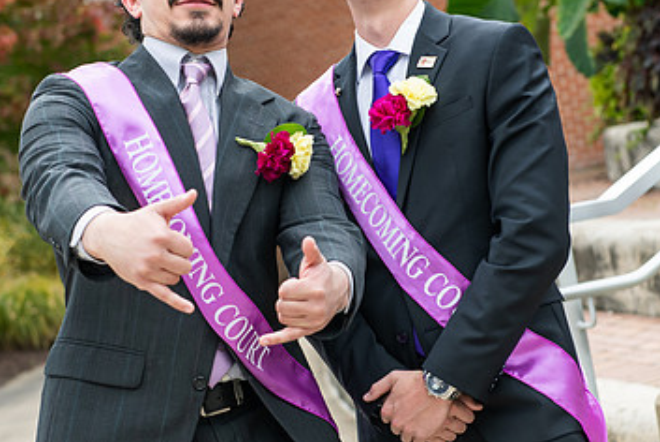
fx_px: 2110
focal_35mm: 115
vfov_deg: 11.9
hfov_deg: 17.8
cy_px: 173
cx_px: 297
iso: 250
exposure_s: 1/320
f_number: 5
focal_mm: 70
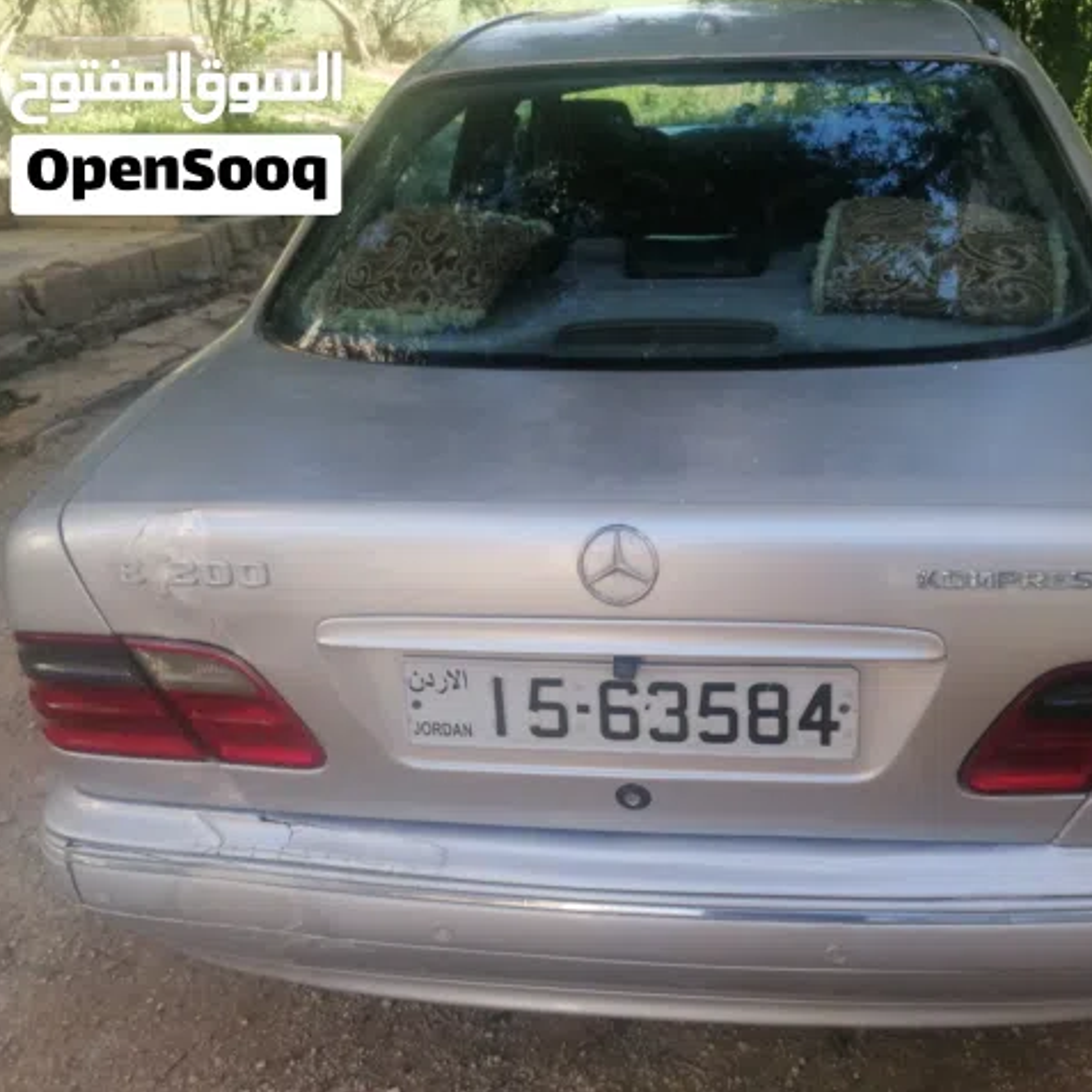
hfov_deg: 50.6
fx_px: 1142
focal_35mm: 32
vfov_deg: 51.1
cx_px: 687
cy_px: 545
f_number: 1.8
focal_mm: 4.75
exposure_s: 1/193
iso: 50
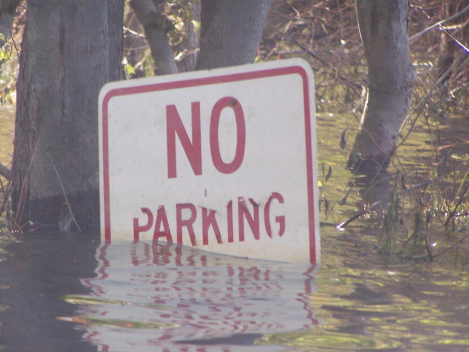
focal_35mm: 389
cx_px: 217
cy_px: 183
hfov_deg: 5.1
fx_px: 5272
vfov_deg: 3.8
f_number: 3.6
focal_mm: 52.6
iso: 140
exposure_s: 1/250
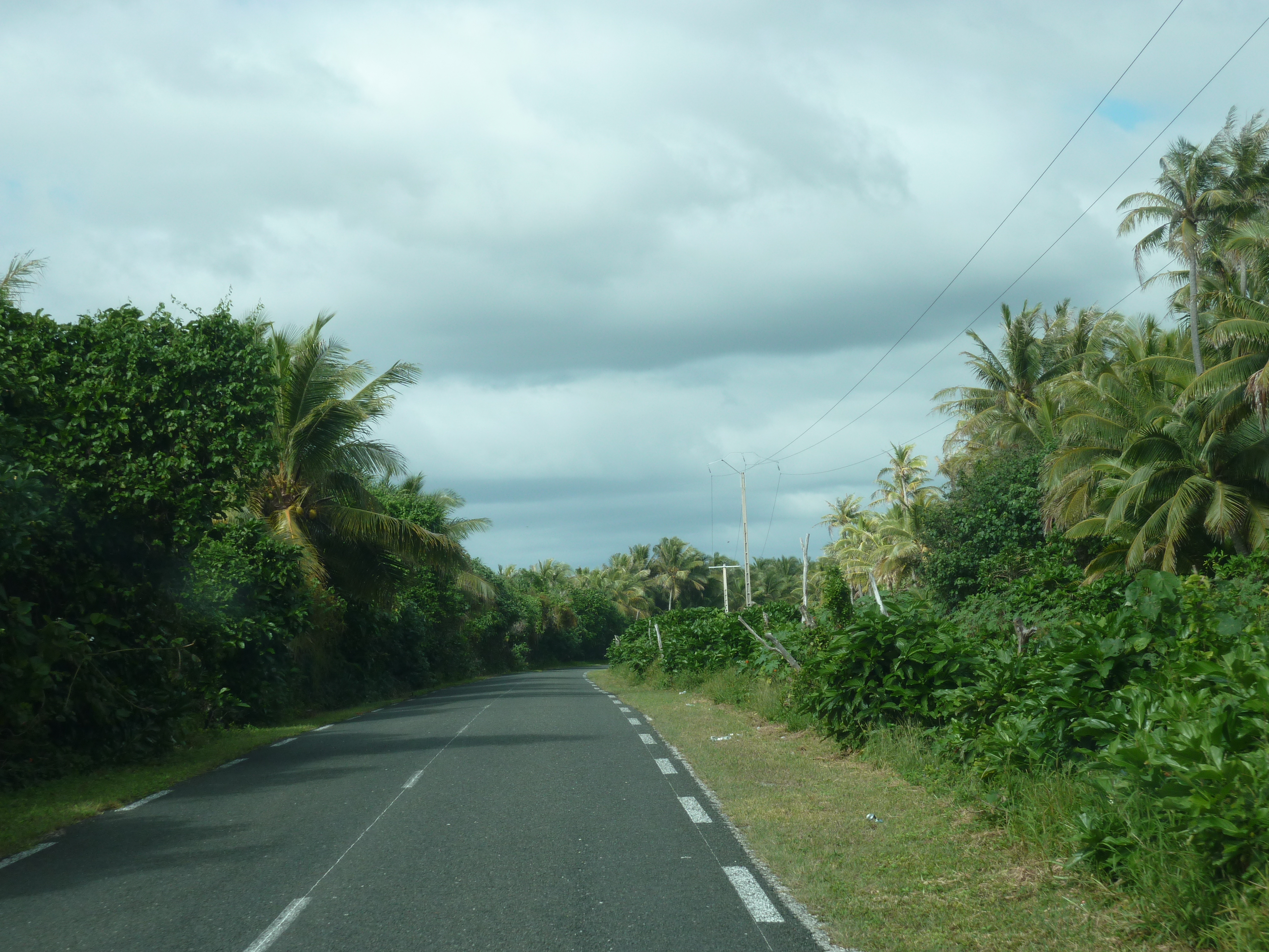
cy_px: 476
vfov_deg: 20.4
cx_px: 634
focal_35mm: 72
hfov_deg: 27.0
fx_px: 2639
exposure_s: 1/400
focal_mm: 11.9
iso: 80
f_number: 4.1
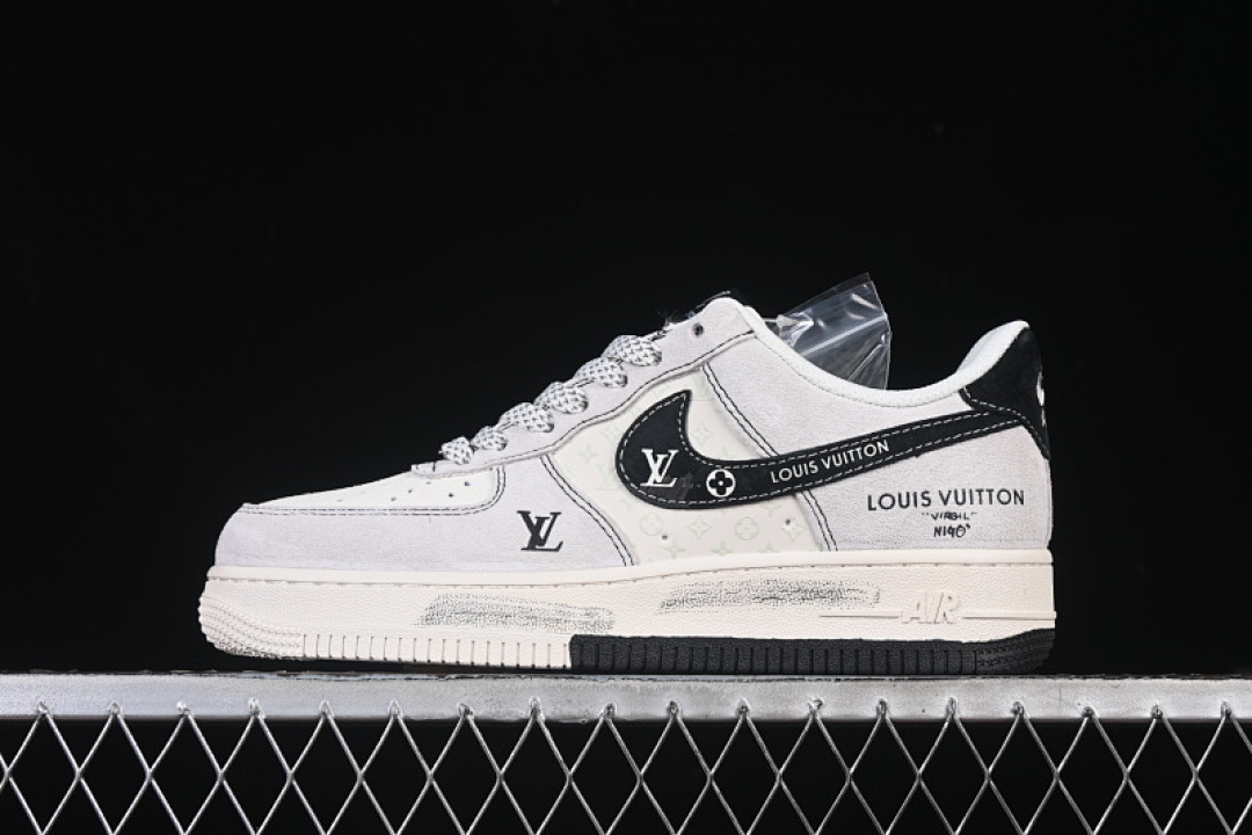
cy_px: 418
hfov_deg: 27.0
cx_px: 626
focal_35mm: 75
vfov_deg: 18.2
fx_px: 2608
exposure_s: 1/80
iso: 160
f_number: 8
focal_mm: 50
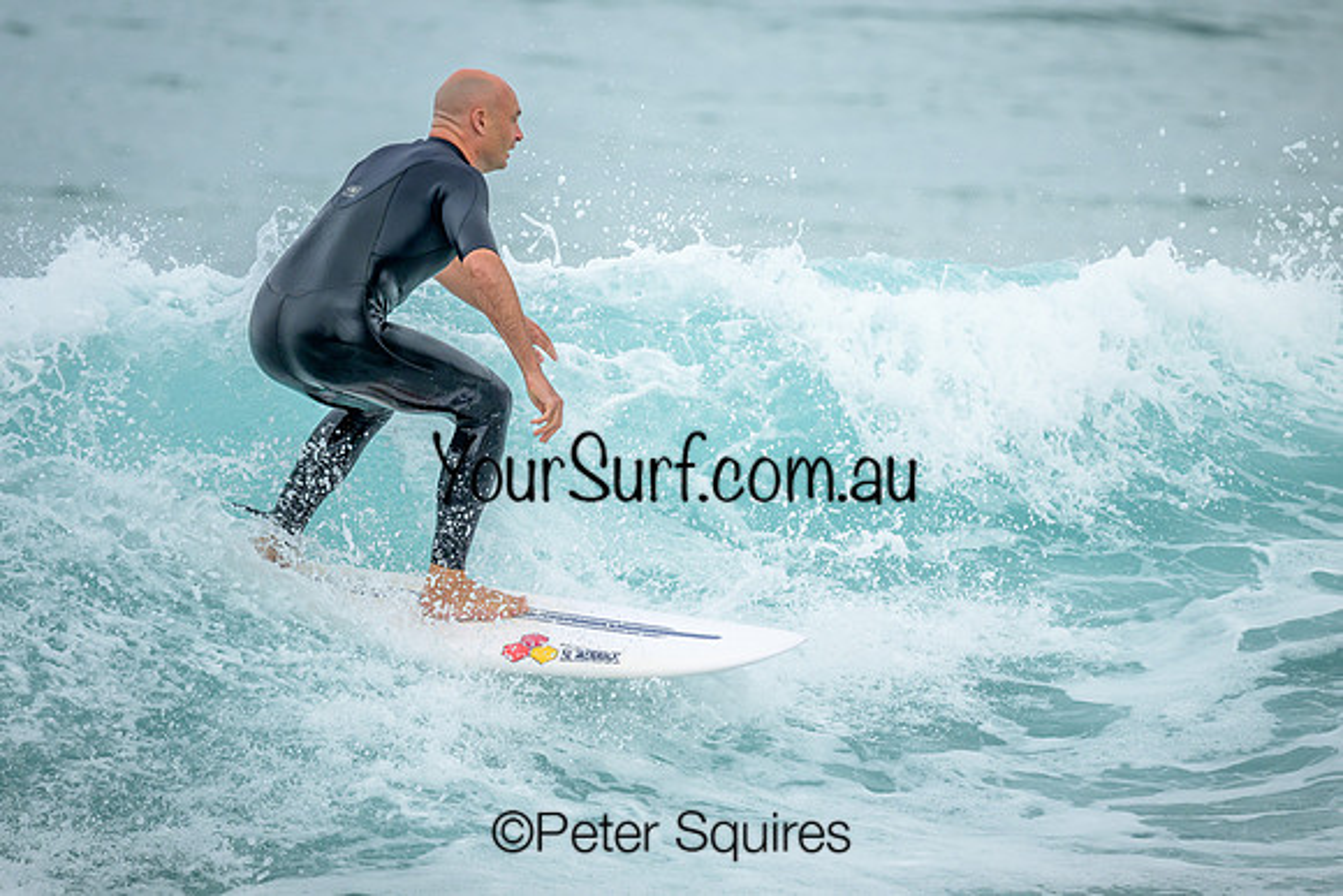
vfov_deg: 1.5
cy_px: 381
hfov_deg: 2.2
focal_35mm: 920
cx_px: 571
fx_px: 34323
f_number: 6.3
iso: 360
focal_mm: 800
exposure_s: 1/2000
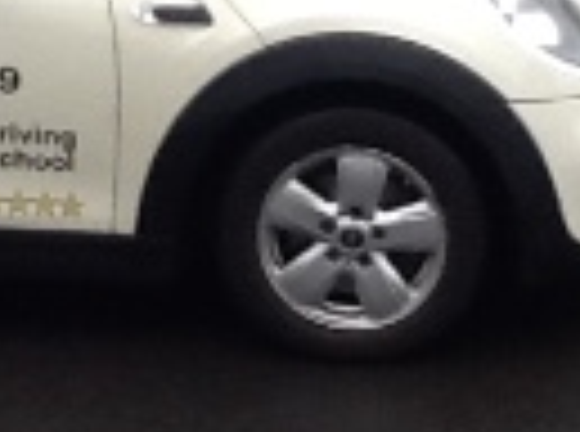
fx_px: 2857
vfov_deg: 8.5
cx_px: 135
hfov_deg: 11.6
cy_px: -151
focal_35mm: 171
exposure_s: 1/151
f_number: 2.4
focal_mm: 2.03
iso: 40
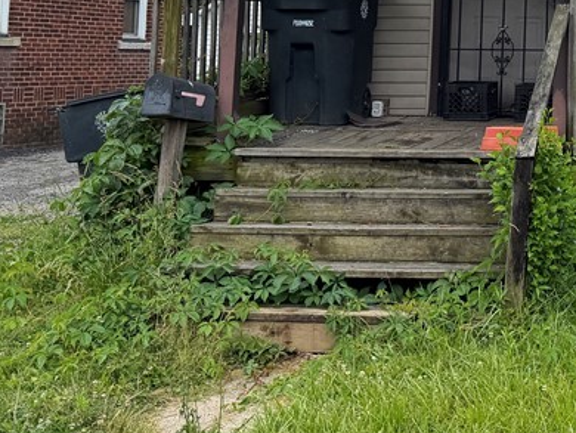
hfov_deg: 27.0
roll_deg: -0.5
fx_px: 1049
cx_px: 697
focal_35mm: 63
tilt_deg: +7.1
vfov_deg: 22.1
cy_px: -41
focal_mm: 6.76
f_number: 1.78
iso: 80
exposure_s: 1/1553
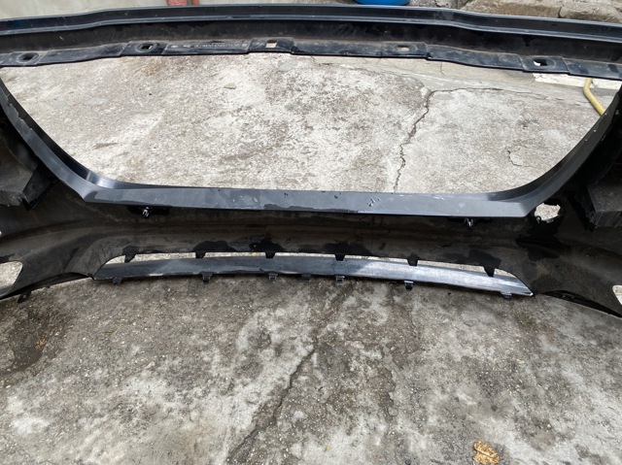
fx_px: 467
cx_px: 311
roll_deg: -0.9
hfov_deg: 67.3
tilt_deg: -40.8
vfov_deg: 53.0
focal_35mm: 26
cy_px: 232
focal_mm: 4.25
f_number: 1.8
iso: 40
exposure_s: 1/122
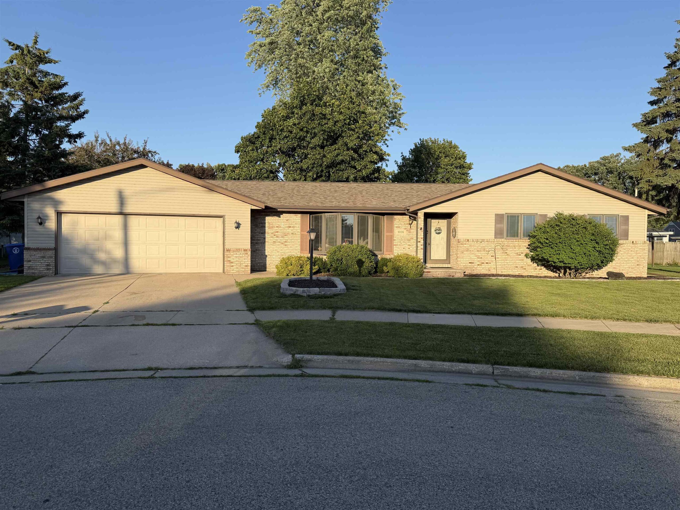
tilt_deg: -1.8
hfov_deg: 71.6
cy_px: 255
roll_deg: -0.3
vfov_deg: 56.8
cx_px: 340
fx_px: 471
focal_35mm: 24
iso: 80
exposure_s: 1/3021
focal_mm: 6.76
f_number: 1.78
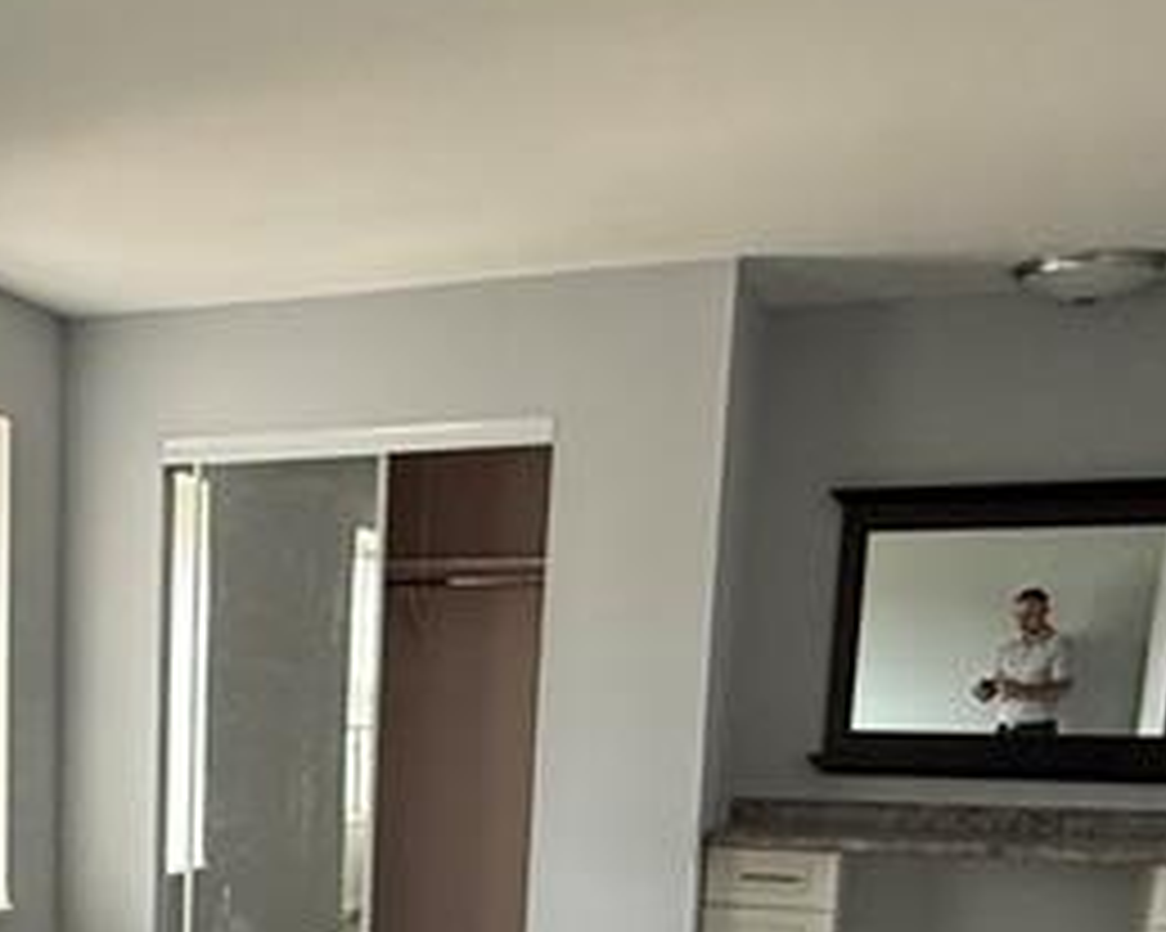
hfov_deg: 32.5
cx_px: 50
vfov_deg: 26.0
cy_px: 1018
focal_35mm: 54
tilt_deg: -10.4
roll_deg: -0.9
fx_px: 1863
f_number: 2.2
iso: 320
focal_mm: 2.22
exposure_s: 1/99
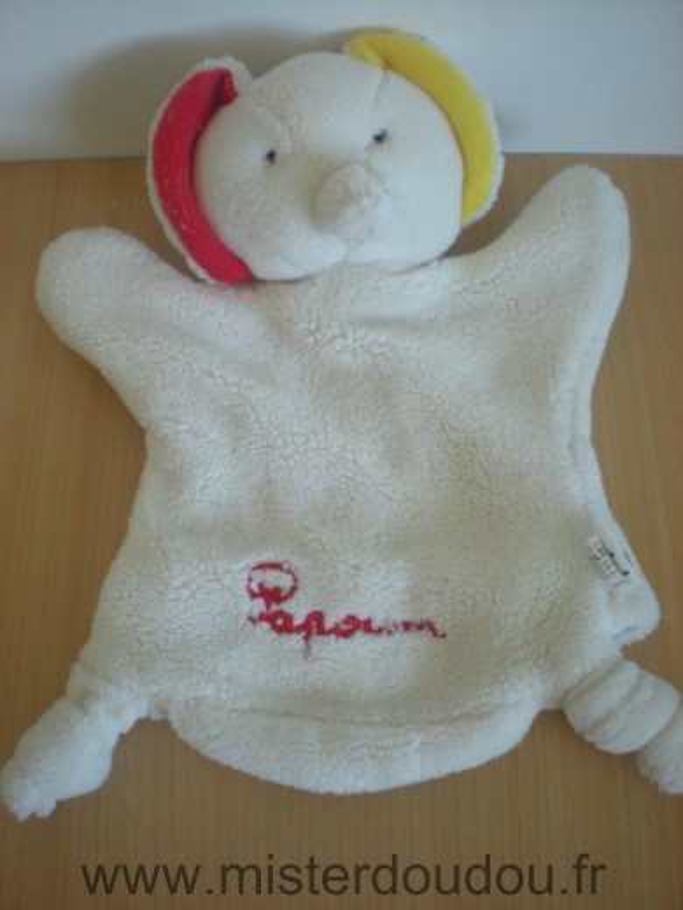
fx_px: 1000
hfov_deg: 37.7
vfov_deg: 49.0
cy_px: 455
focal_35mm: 38
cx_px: 342
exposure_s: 1/46.2
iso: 200
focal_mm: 6.3
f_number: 3.1
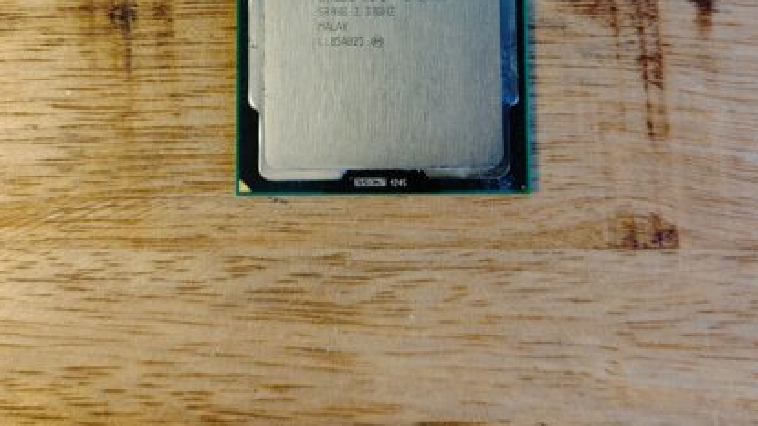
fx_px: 824
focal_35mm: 41
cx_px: 363
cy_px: 24
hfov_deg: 49.4
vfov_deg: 27.7
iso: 150
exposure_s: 1/100
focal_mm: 4.81
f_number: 1.8
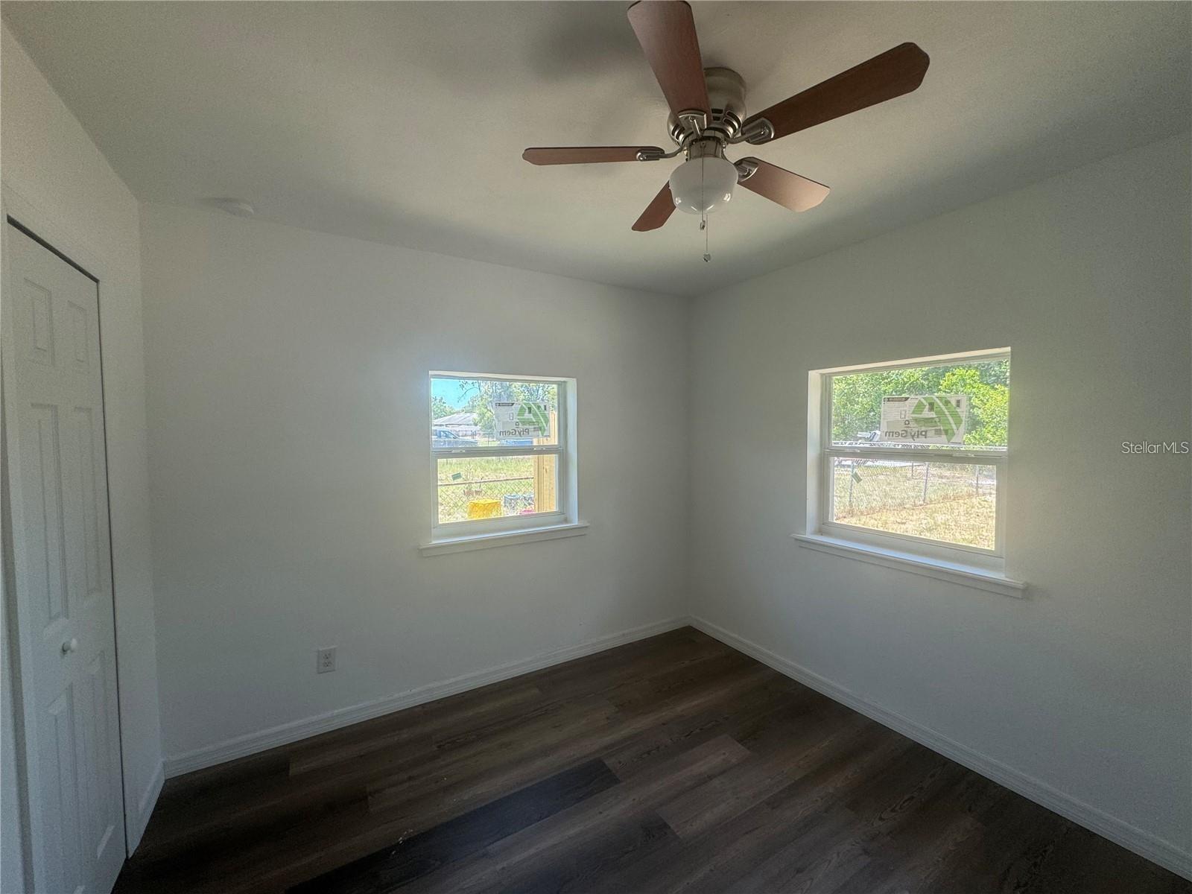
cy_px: 447
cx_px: 596
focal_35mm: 14
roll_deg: +0.4
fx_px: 482
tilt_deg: -2.2
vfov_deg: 85.7
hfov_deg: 102.1
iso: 50
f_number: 2.2
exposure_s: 1/99
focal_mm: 2.22
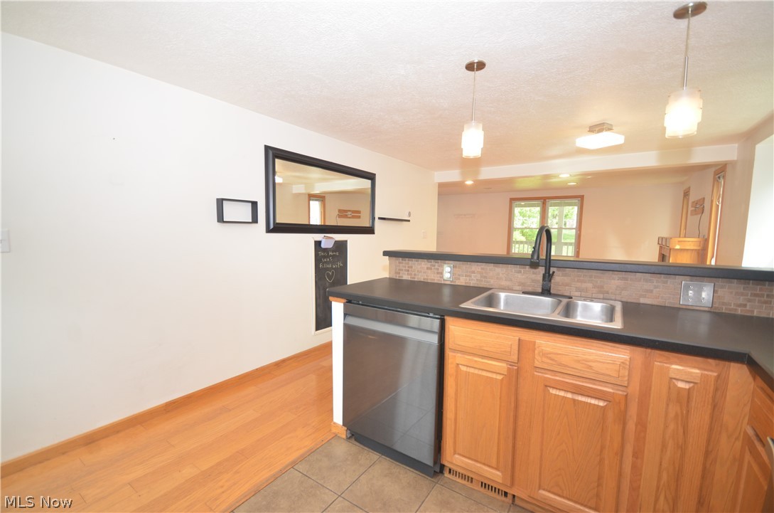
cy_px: 256
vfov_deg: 77.1
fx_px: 322
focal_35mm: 15
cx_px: 387
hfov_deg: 100.5
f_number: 4
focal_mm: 10
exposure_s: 1/60
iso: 500
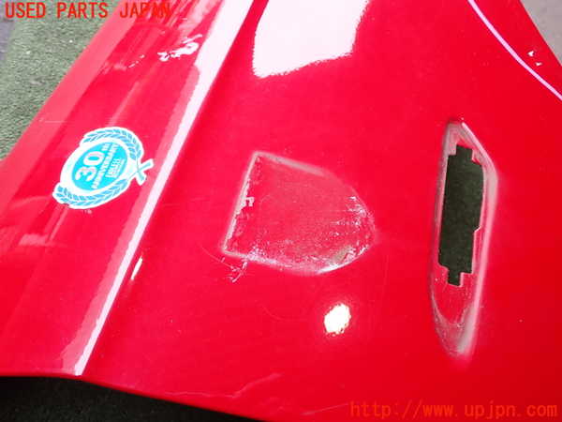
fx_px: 487
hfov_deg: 60.0
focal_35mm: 30
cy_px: 211
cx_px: 281
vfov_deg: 46.8
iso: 100
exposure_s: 1/160
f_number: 2.3
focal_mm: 5.4
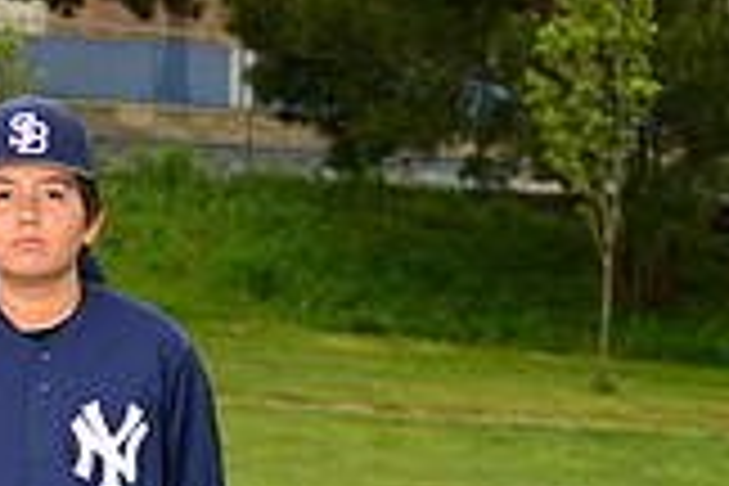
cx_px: -554
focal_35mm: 287
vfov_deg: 4.8
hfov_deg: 7.0
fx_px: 5811
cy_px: 596
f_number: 6.3
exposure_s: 1/200
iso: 200
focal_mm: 80
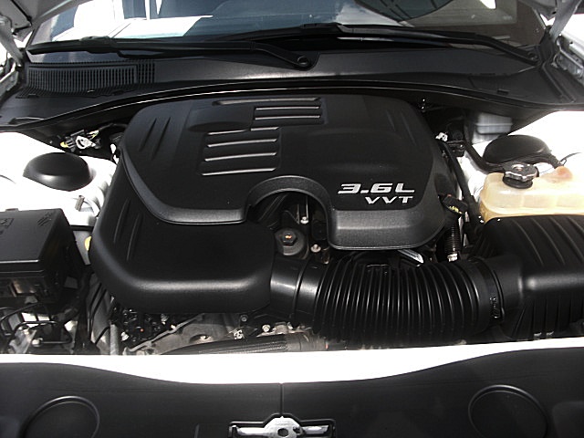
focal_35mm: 36
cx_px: 292
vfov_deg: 39.7
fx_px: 607
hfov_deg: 51.4
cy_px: 219
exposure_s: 1/200
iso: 50
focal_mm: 6.3
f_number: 2.8
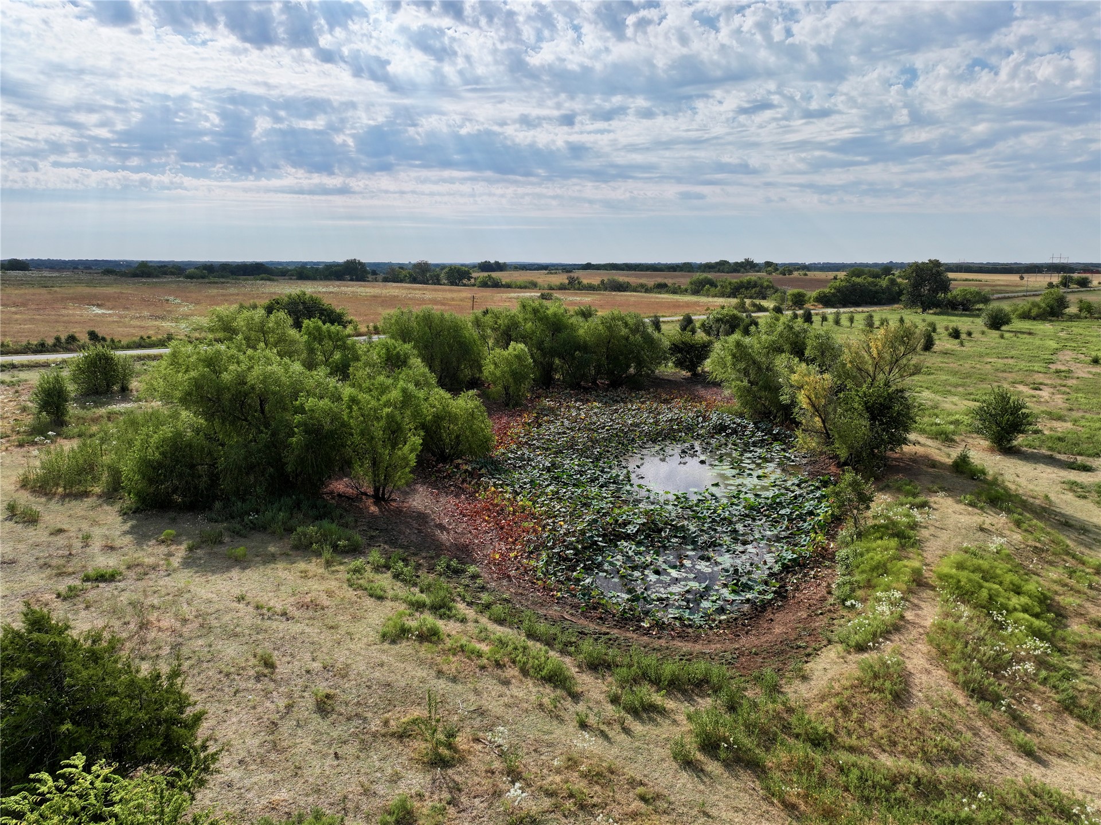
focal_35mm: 24
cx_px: 550
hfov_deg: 71.6
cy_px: 412
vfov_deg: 56.8
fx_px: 763
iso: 240
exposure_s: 1/5000
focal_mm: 12.29
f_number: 2.8
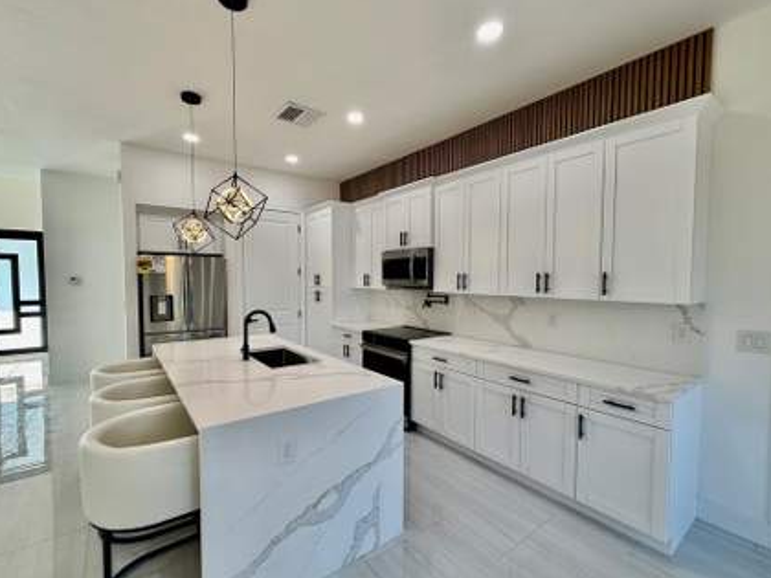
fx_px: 356
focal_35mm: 16
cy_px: 294
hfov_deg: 94.5
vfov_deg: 78.1
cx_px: 371
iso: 64
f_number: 2.2
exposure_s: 1/120
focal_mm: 2.22
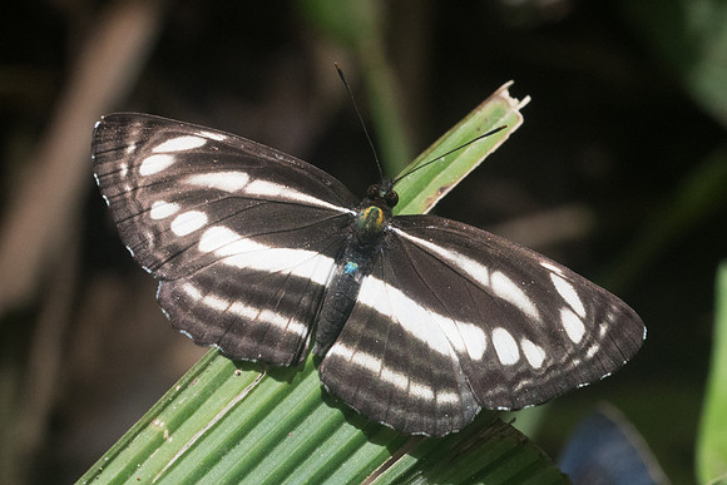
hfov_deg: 4.7
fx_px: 8831
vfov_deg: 3.1
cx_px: 480
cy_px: 370
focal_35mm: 437
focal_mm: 150
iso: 1250
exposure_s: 1/400
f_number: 16
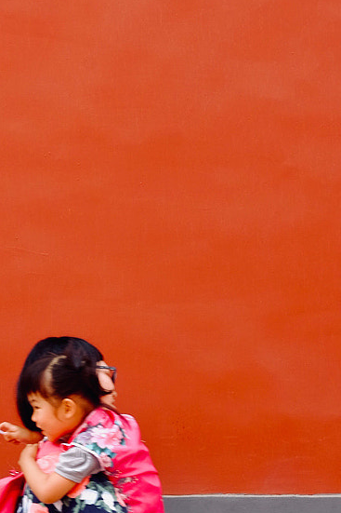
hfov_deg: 8.8
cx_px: -56
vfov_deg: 13.3
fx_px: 2189
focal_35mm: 154
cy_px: 308
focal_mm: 35
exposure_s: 1/150
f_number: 5.6
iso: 200
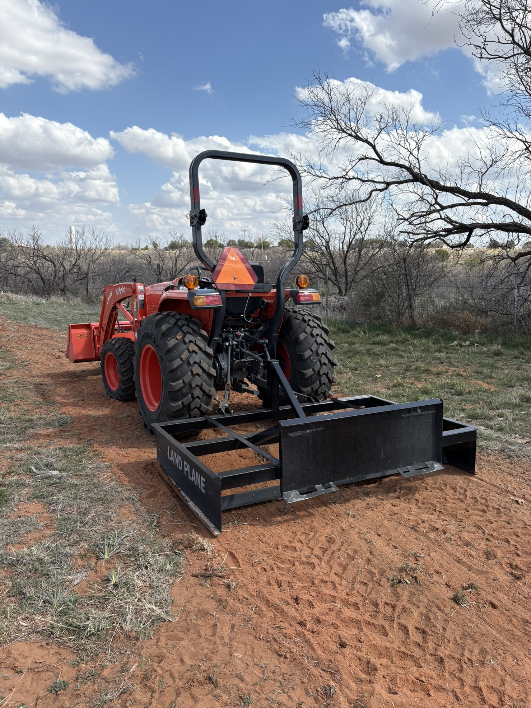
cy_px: 346
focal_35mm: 27
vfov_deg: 65.3
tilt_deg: -8.8
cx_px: 273
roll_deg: -1.1
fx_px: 552
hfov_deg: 51.3
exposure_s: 1/3125
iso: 50
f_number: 1.6
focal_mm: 5.96
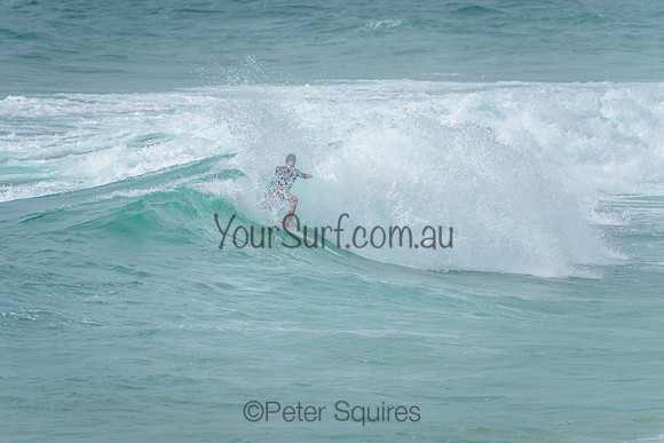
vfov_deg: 2.8
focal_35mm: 491
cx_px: 296
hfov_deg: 4.2
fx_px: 9052
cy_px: 209
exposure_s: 1/2000
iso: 125
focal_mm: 400
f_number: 5.6
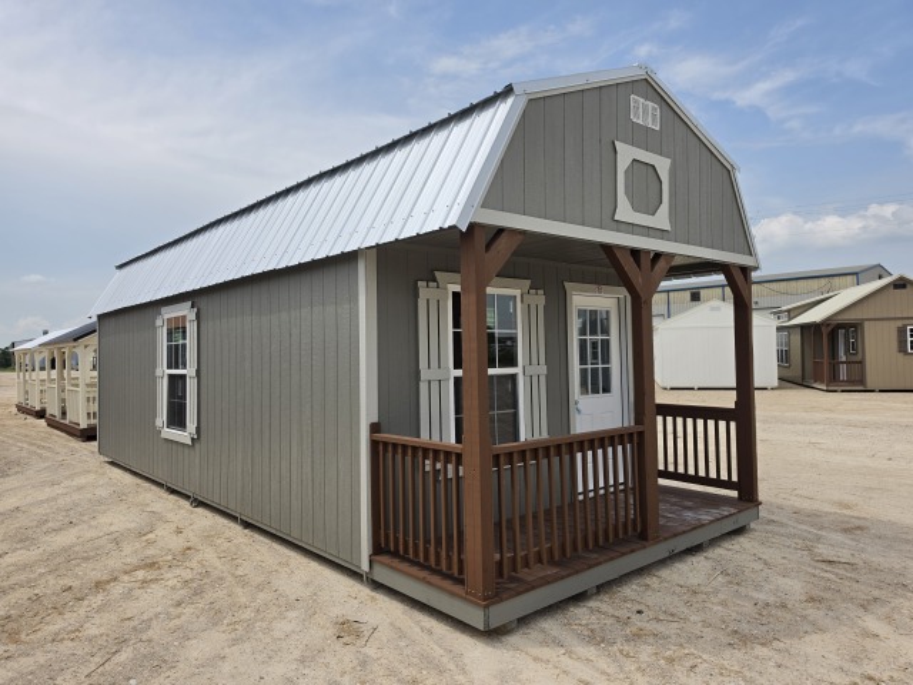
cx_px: 456
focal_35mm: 23
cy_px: 342
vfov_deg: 58.9
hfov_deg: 73.9
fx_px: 607
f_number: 1.4
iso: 50
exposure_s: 1/7939
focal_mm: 6.5
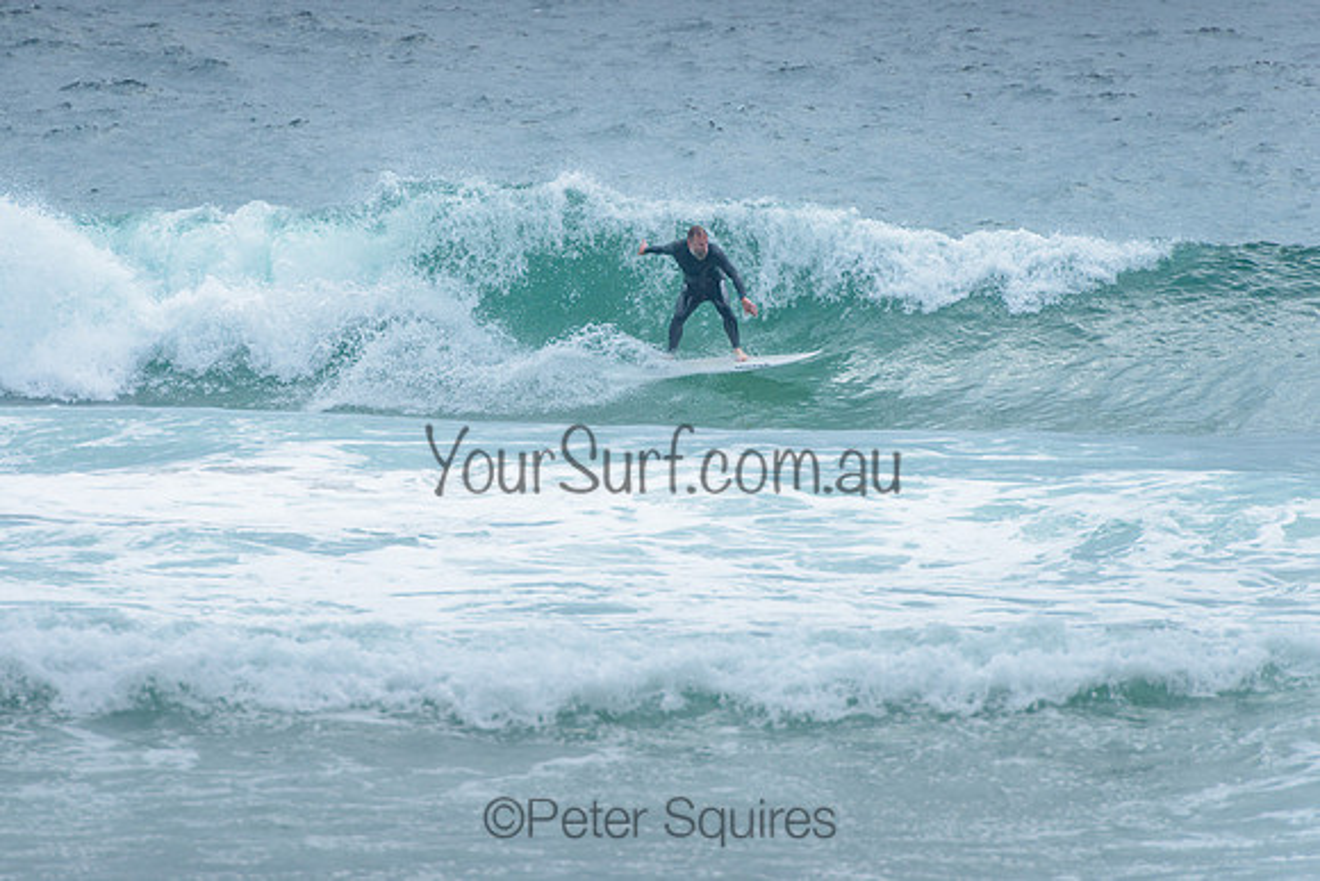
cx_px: 511
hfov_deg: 4.2
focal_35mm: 490
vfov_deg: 2.8
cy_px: 344
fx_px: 17976
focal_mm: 400
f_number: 7.1
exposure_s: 1/1600
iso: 500
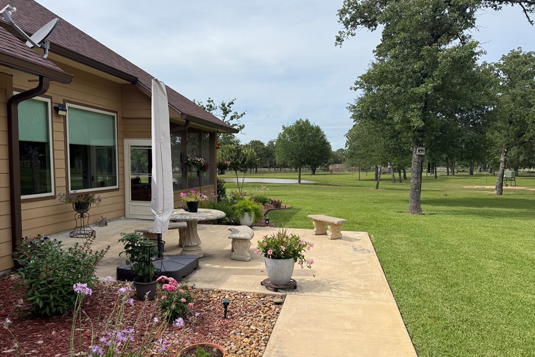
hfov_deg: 69.4
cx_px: 265
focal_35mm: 26
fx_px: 386
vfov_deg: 49.5
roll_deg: -1.5
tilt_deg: -4.2
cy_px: 193
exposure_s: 1/5714
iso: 80
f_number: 1.78
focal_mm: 6.76
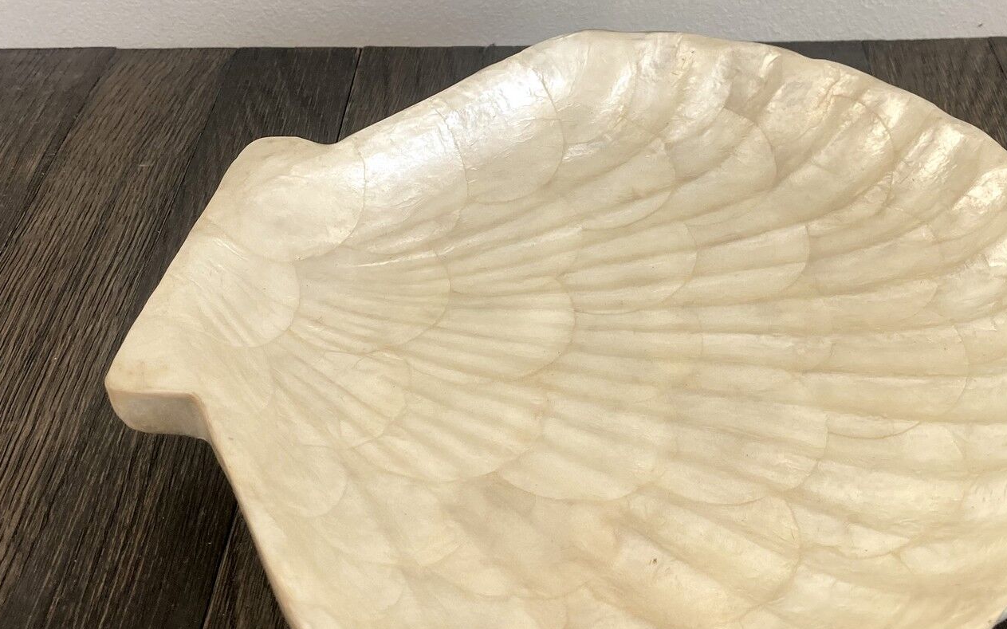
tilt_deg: -39.2
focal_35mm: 47
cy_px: 291
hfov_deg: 42.5
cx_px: 575
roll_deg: +2.6
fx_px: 1290
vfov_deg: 27.4
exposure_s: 1/121
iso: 64
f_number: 1.8
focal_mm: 3.99
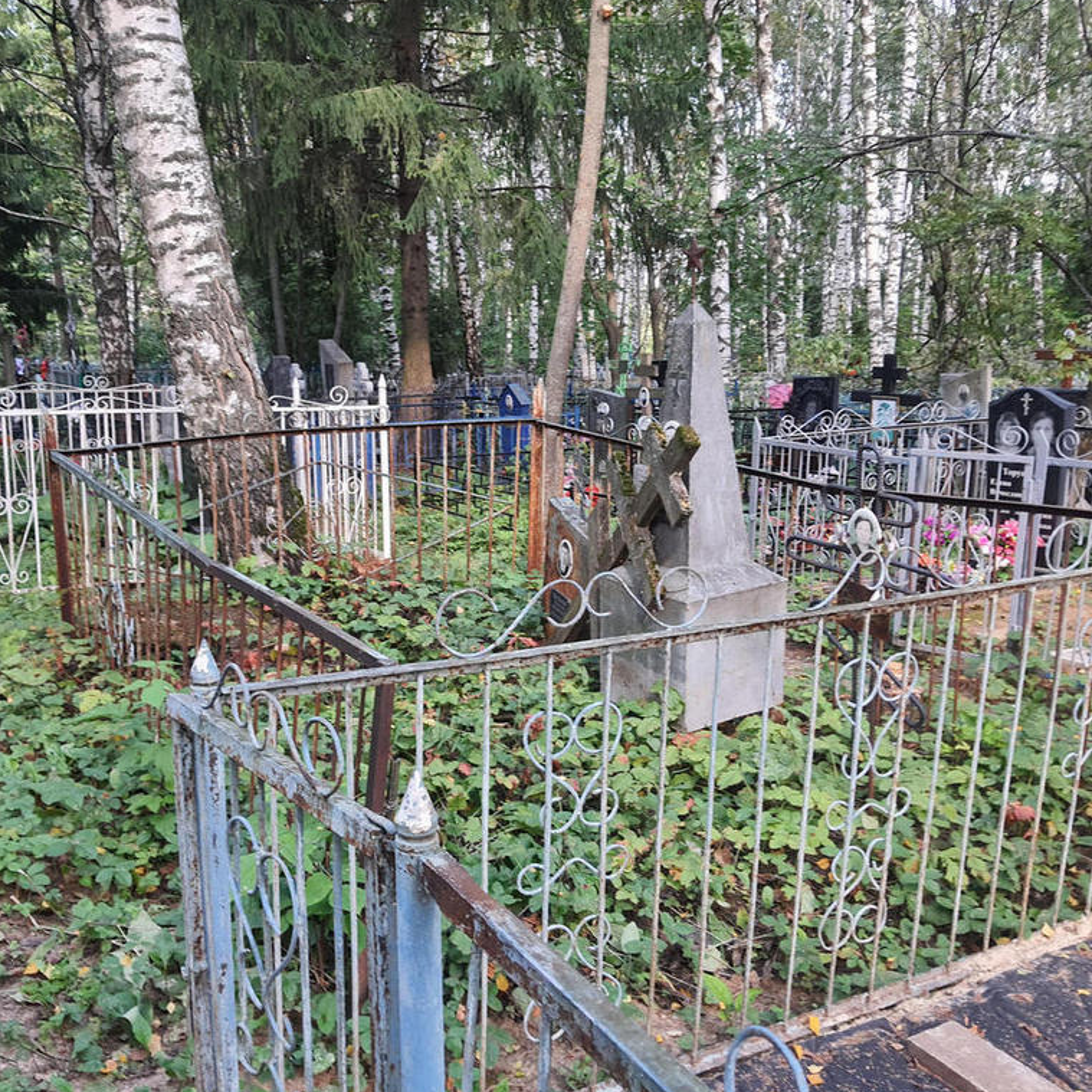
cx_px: 482
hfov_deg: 52.4
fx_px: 1106
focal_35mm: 31
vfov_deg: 52.5
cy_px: 545
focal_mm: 4.32
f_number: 1.7
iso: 80
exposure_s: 1/100
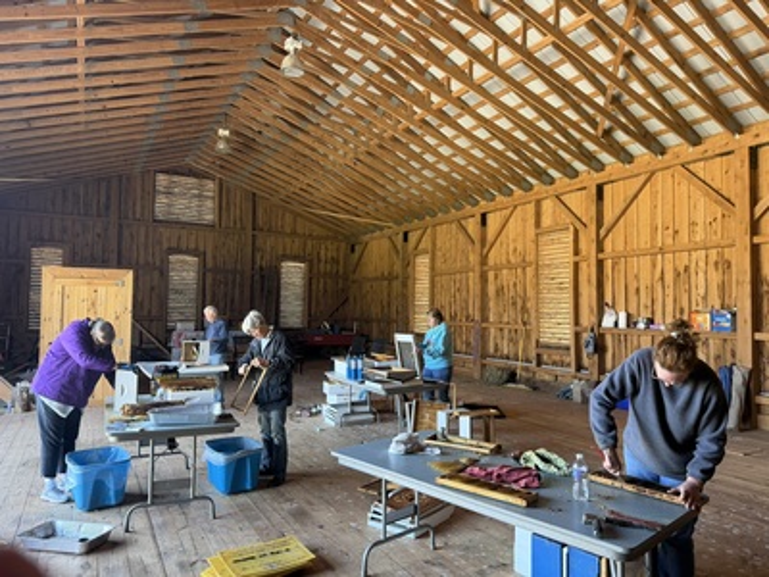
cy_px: 288
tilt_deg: +4.1
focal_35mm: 24
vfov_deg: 56.8
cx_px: 384
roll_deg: -0.1
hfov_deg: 71.6
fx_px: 533
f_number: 1.78
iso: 200
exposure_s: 1/86
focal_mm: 6.76
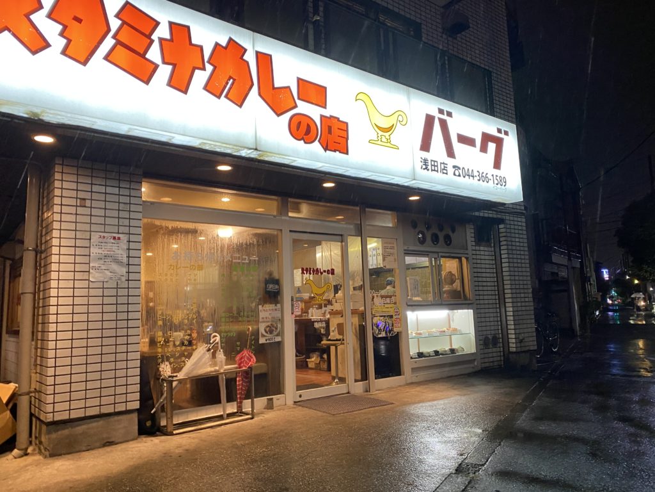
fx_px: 492
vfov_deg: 53.1
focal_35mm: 26
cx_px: 328
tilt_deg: +8.0
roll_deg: +0.4
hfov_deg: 67.3
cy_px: 246
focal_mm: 4.25
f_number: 1.8
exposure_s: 1/50
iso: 200
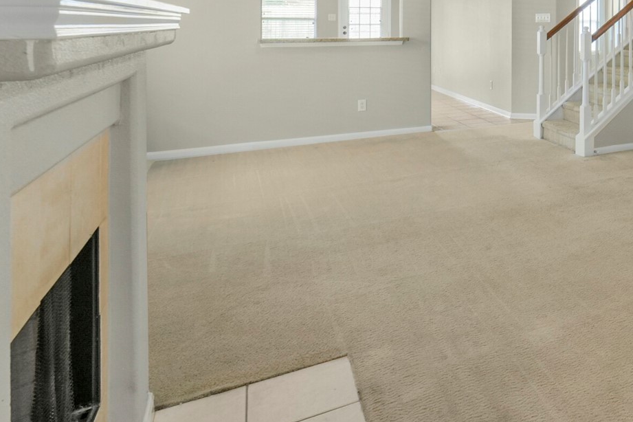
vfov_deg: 37.4
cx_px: 664
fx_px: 580
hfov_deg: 45.8
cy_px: 44
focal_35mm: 33
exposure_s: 1/10
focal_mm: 14
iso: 500
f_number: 11
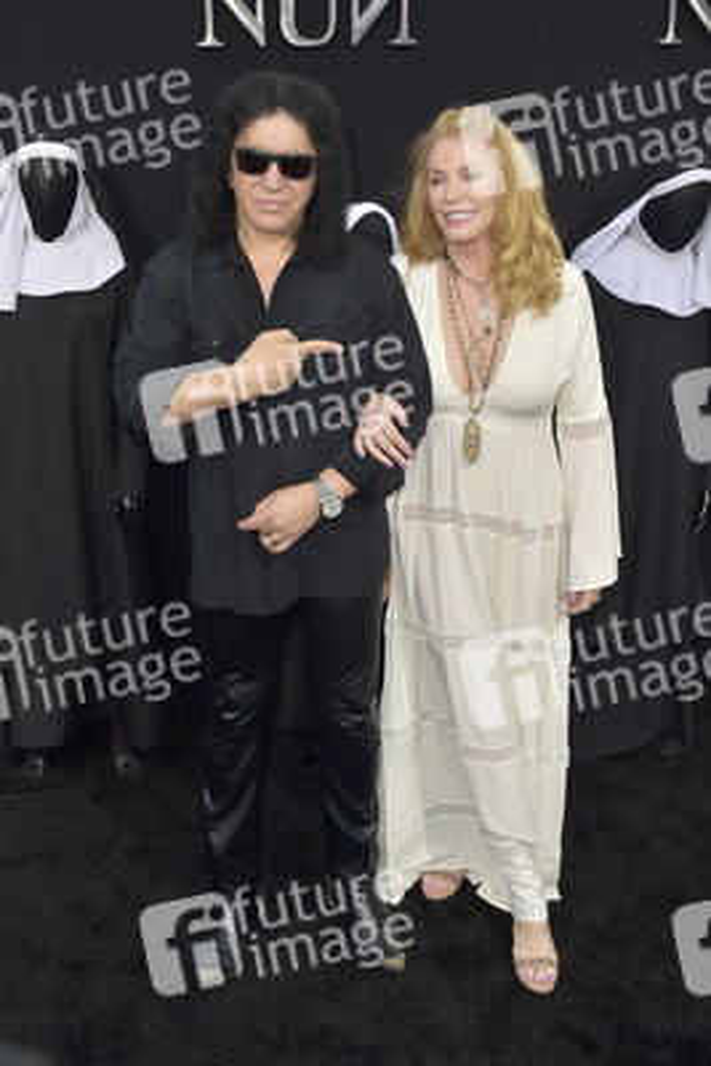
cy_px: 533
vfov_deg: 54.4
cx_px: 356
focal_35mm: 35
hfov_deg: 37.9
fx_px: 1036
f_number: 6.3
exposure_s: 1/250
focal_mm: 35
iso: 200
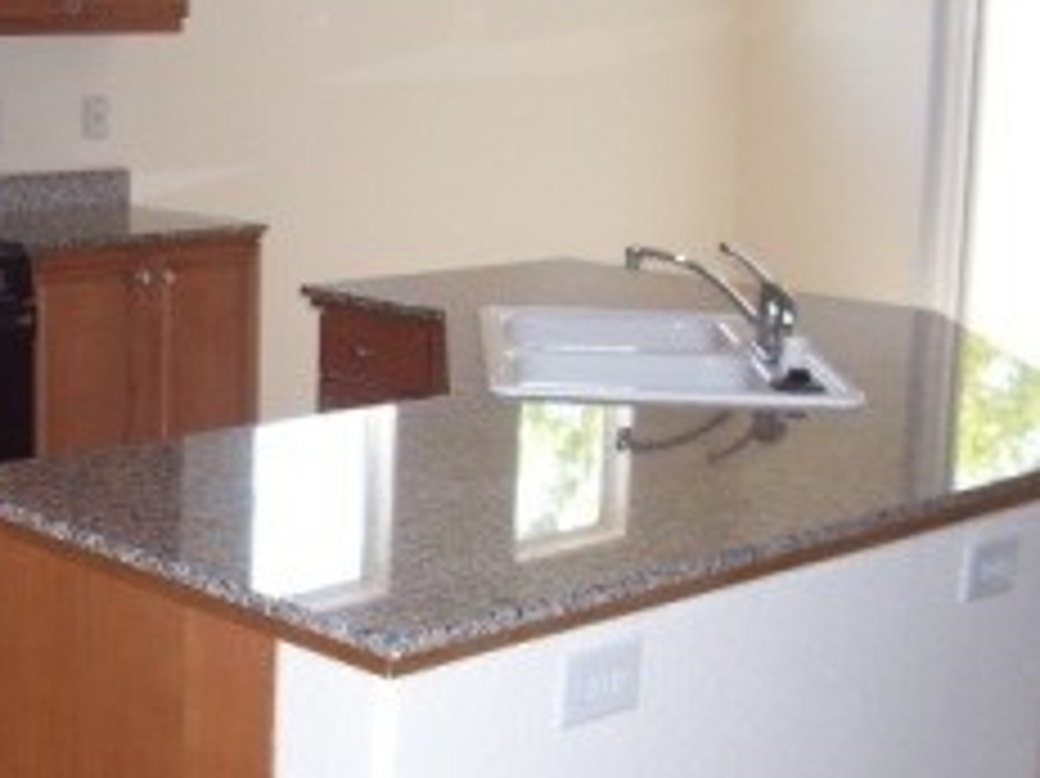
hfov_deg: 28.2
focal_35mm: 66
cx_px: 81
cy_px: 351
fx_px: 1982
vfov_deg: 22.2
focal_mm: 5.6
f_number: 2.7
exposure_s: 1/60
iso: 80
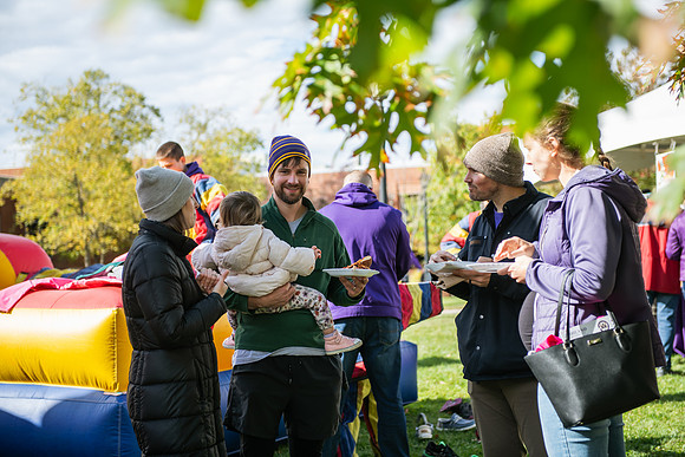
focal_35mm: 62
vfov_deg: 21.9
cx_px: 342
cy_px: 228
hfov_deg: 32.4
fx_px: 1180
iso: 125
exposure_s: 1/640
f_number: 3.2
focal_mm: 62
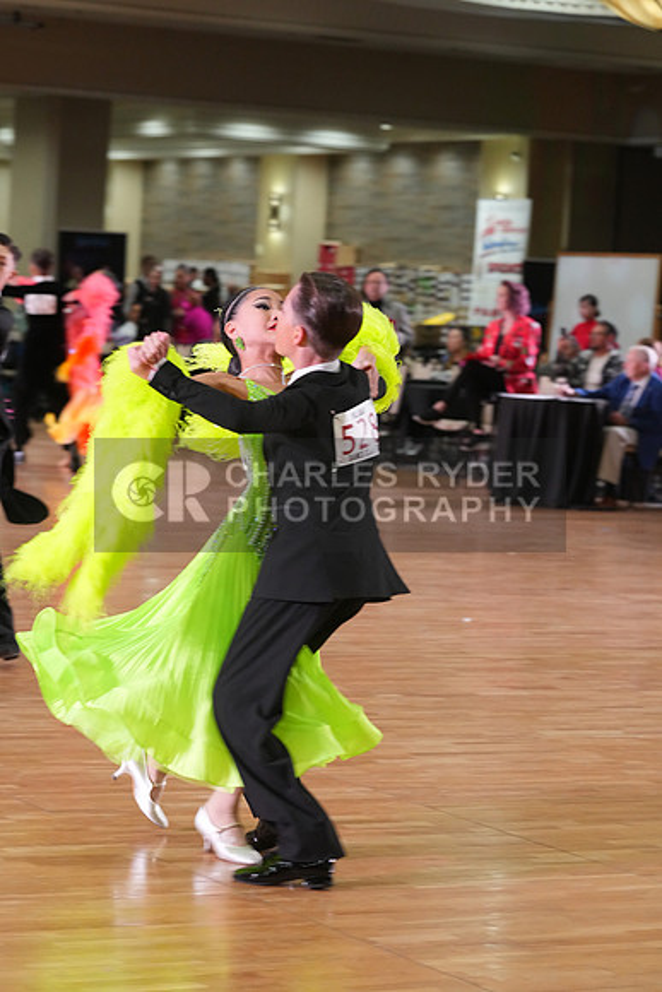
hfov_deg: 11.9
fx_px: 3170
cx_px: 331
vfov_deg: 17.8
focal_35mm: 115
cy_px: 496
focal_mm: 115
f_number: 5.6
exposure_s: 1/250
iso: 4000
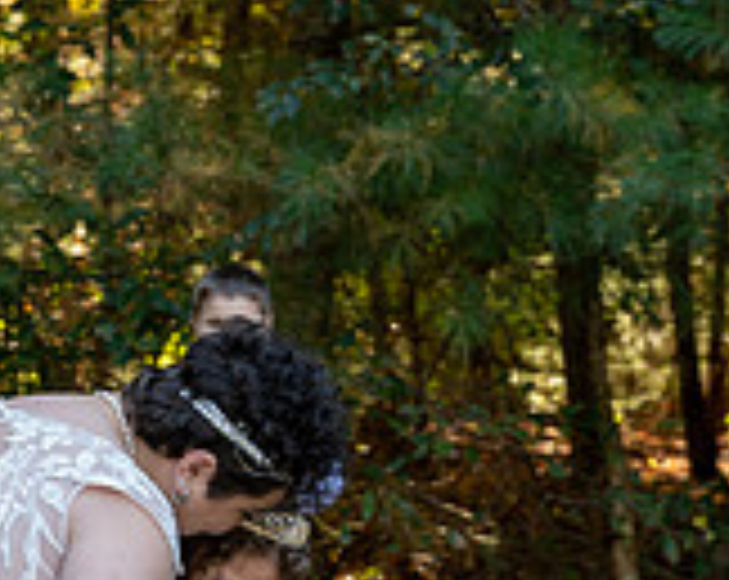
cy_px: 513
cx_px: 259
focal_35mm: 120
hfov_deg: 16.0
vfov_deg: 12.7
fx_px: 2584
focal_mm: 46
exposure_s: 1/200
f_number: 4.5
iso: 720
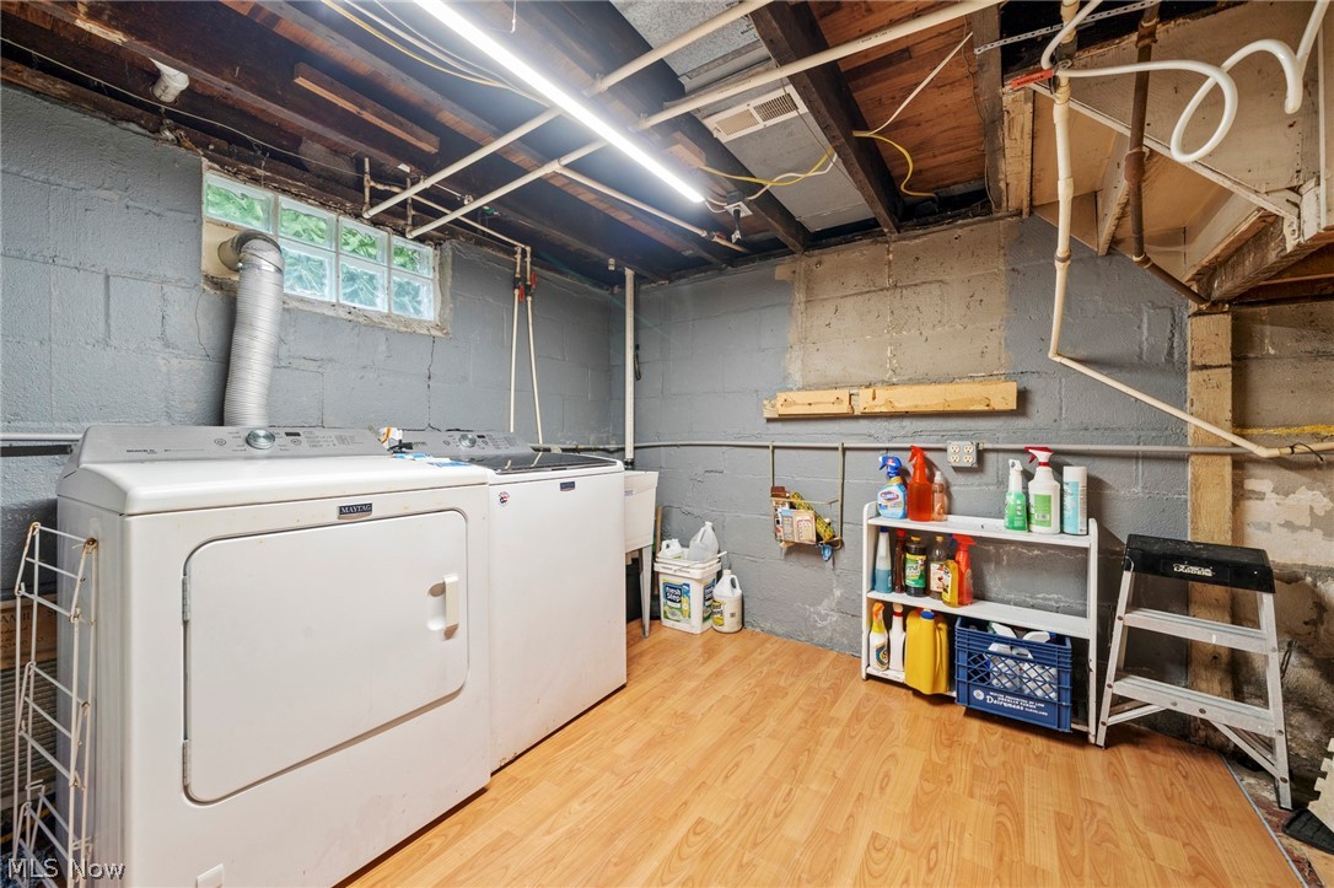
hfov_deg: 104.3
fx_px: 519
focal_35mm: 14
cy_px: 444
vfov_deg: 81.2
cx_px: 667
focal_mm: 14
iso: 250
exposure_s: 1/1.25
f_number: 9
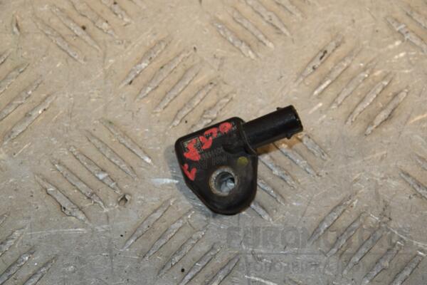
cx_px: 214
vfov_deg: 8.7
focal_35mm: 158
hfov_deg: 13.0
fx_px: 1868
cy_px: 142
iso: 800
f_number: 9
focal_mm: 105
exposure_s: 1/200
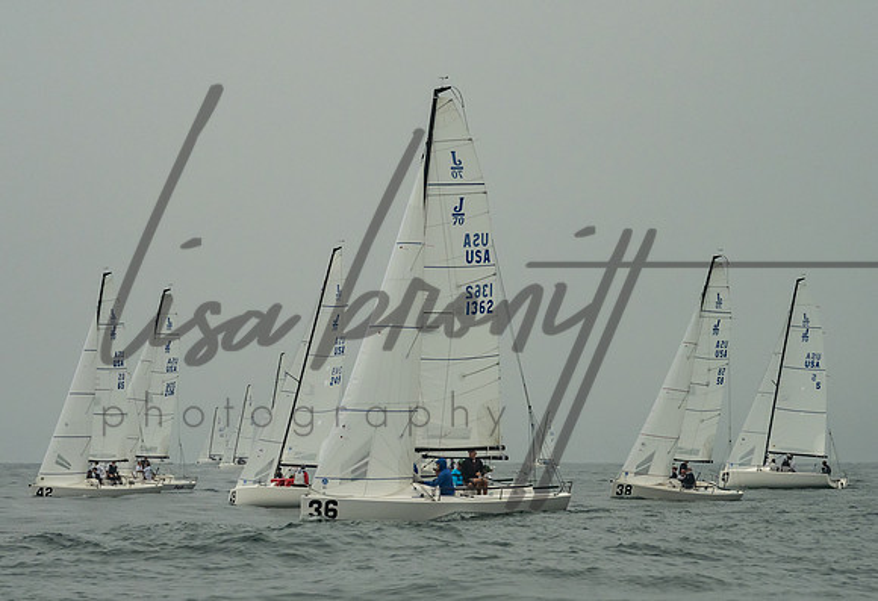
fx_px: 4968
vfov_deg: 6.9
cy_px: 294
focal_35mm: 202
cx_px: 357
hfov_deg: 10.1
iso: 800
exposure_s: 1/3200
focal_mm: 140
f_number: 9
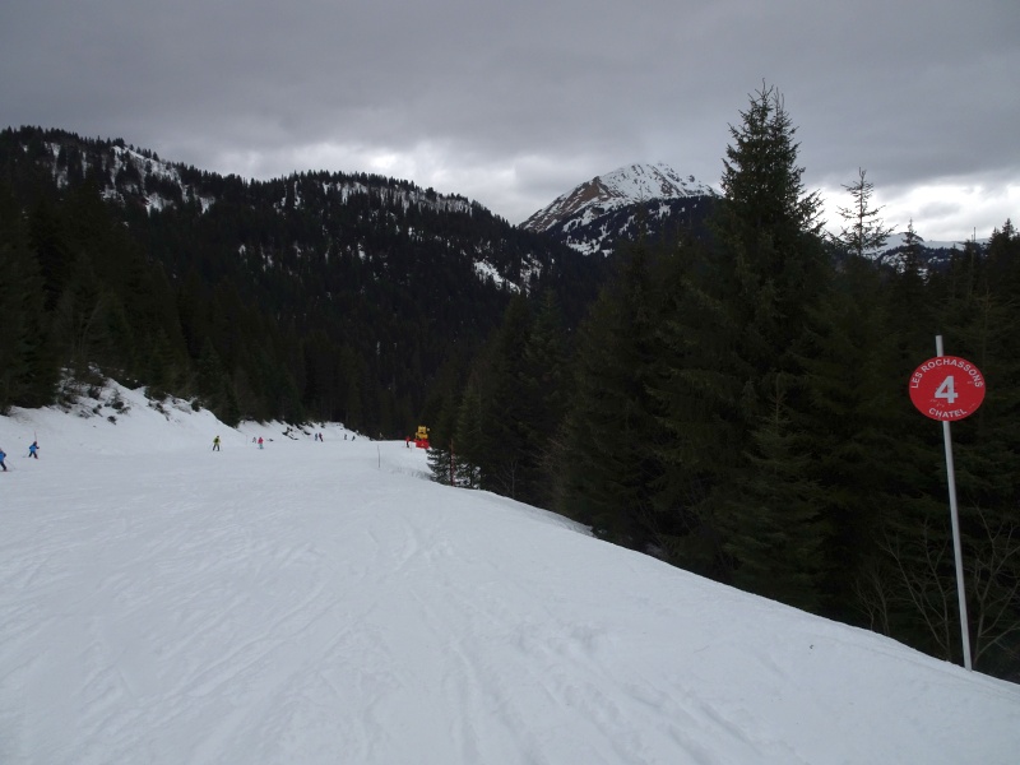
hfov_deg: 71.6
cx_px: 510
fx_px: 707
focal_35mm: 24
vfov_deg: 56.8
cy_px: 382
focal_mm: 4.1
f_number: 3.5
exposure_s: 1/640
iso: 80
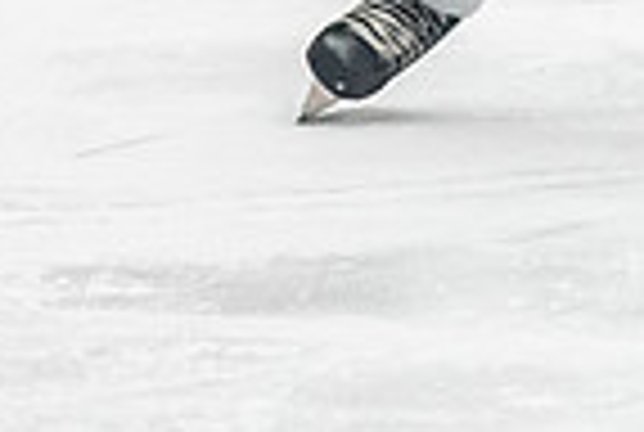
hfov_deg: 2.4
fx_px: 15327
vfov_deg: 1.6
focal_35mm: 855
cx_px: 1008
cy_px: -117
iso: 3200
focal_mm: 105
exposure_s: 1/800
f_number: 2.8
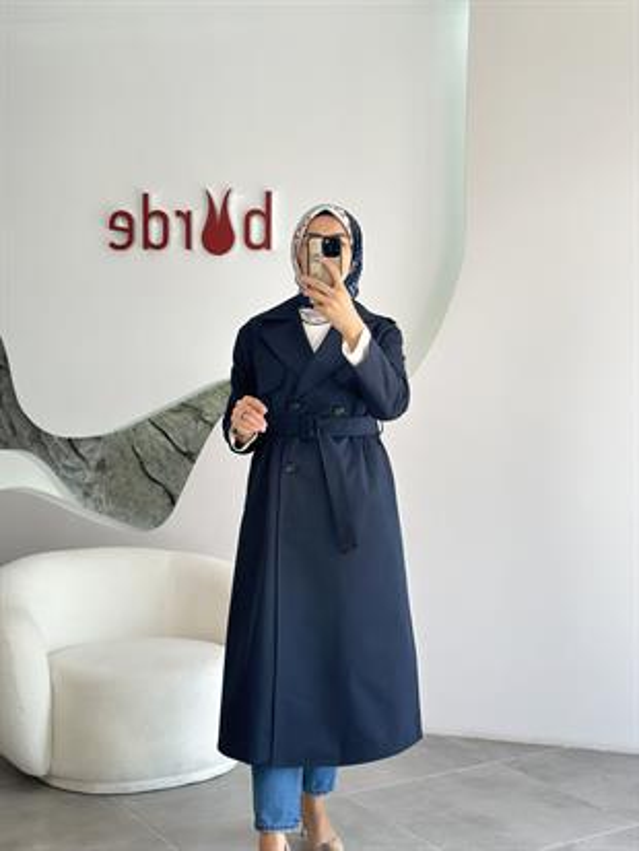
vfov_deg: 39.6
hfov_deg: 30.3
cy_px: 426
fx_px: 1181
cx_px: 320
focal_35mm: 48
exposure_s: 1/302
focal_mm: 6.86
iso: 80
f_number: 1.78
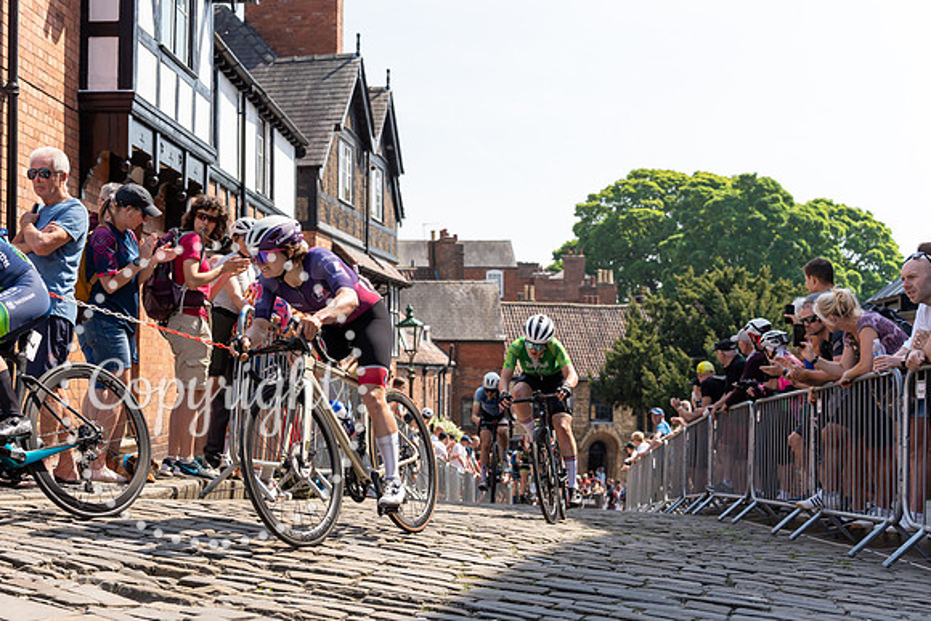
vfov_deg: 27.7
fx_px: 1261
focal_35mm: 49
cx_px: 334
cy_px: 345
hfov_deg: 40.2
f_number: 3.5
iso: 160
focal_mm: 38
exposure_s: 1/2500
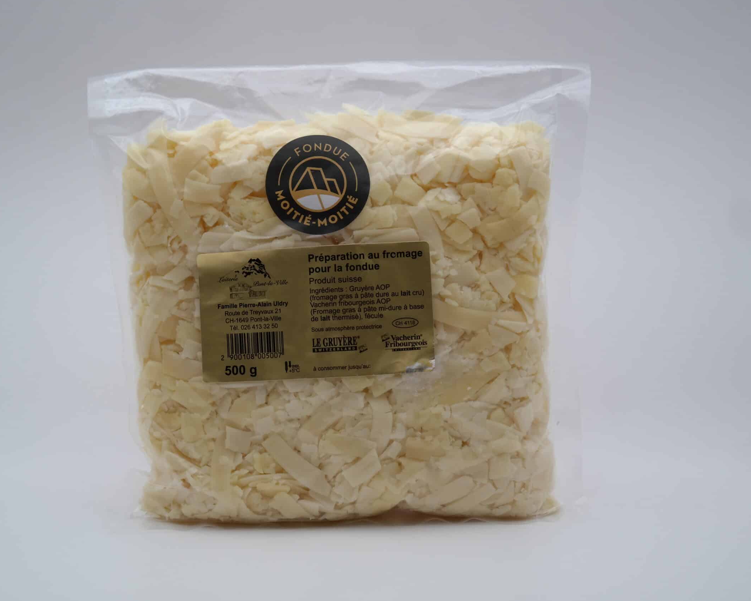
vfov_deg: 26.7
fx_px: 1267
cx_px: 338
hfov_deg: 33.0
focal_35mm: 57
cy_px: 300
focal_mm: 33
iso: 200
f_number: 4.5
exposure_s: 1/100
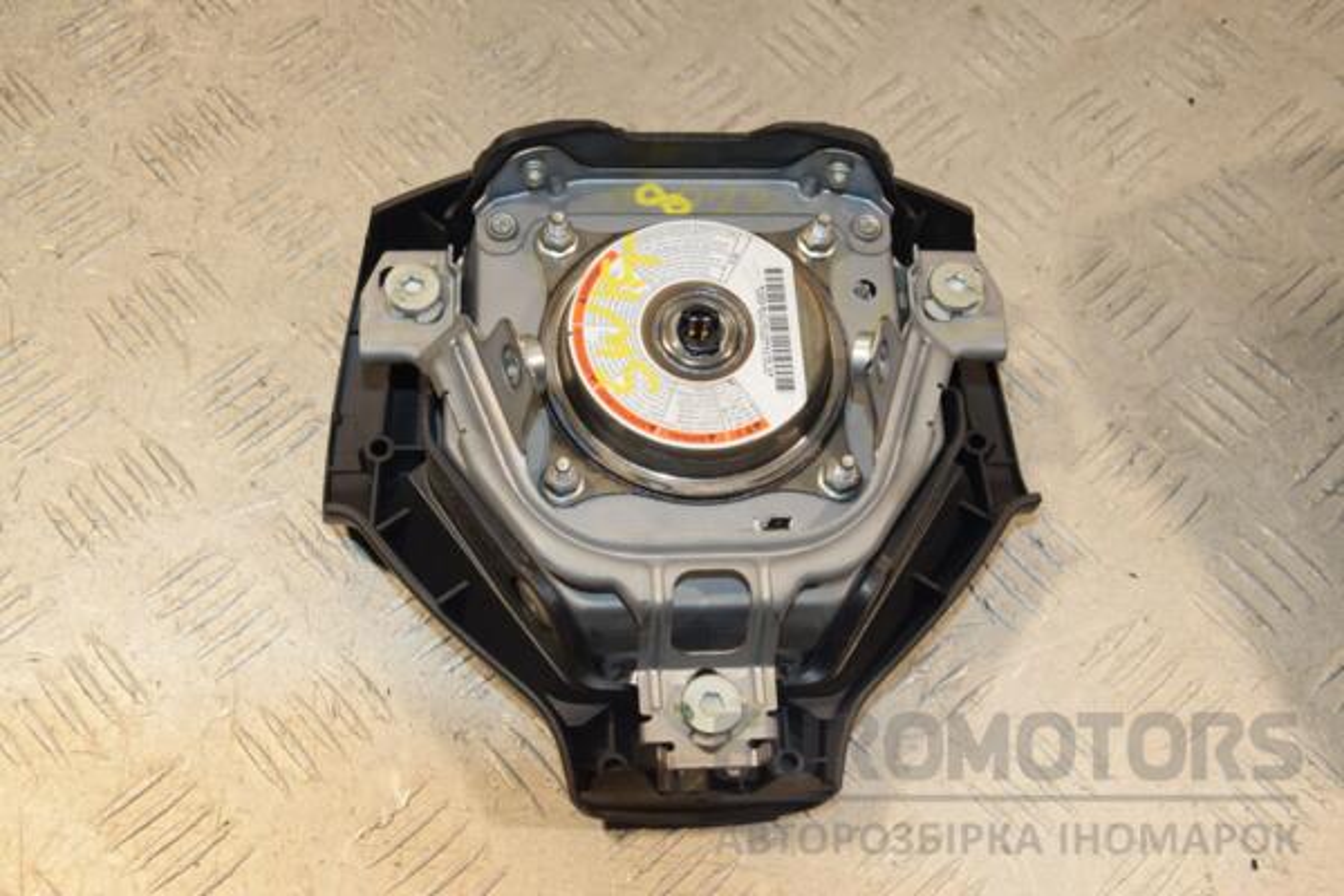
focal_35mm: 48
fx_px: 1792
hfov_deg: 41.1
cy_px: 448
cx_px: 672
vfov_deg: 28.1
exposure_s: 1/200
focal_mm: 32
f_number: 7.1
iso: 800
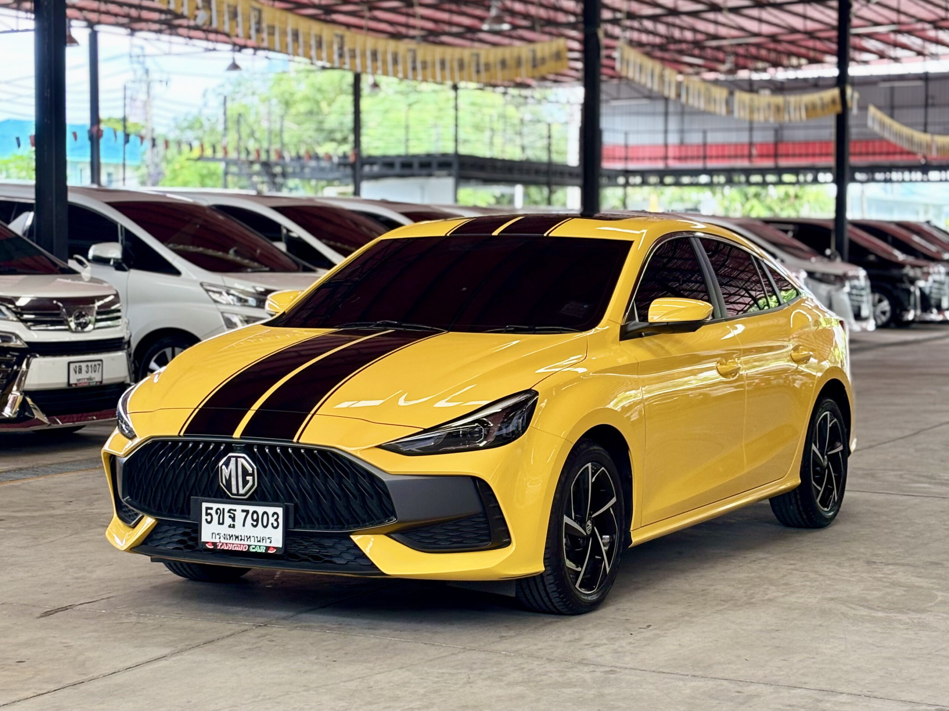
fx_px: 1426
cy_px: 356
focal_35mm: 52
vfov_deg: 28.0
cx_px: 474
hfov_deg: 36.8
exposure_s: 1/77
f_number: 1.6
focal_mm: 5.96
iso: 50
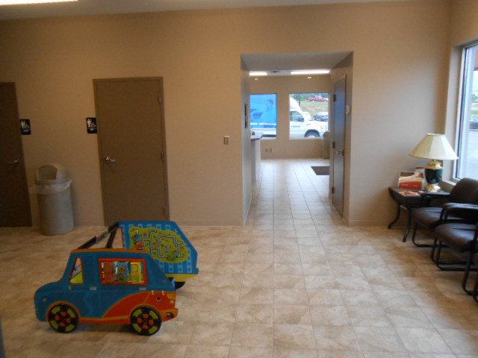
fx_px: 359
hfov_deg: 67.3
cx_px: 239
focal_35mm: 26
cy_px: 179
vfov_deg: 53.1
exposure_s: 1/160
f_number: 3.5
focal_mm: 4.6
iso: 400
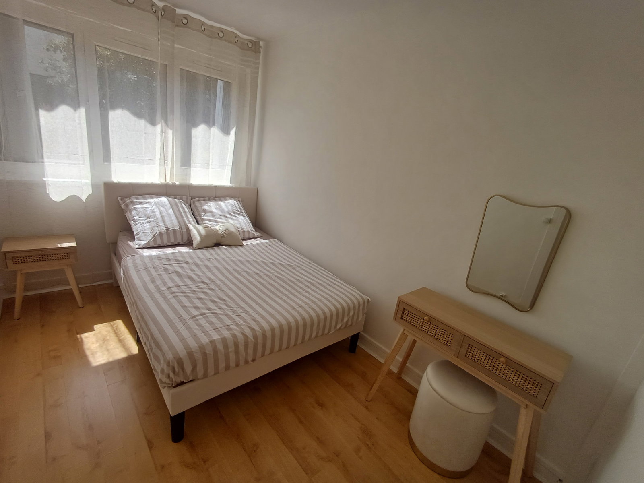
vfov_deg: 78.1
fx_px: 298
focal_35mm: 16
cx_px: 322
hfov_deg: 94.5
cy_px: 242
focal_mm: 1.64
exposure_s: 1/276
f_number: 2.2
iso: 40
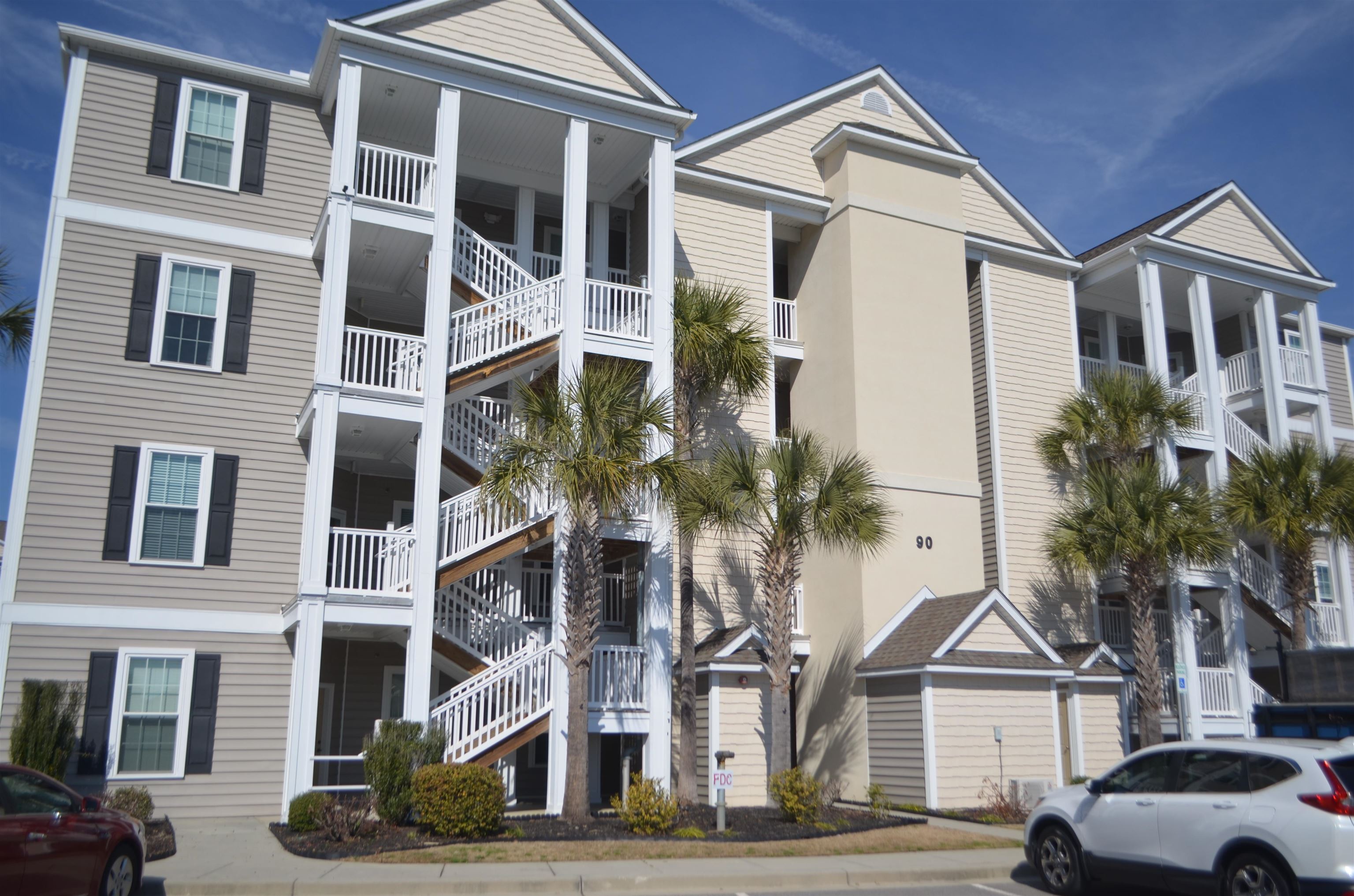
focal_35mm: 30
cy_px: 448
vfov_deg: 43.4
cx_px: 677
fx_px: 1126
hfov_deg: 62.0
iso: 100
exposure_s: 1/2000
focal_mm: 20
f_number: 3.8
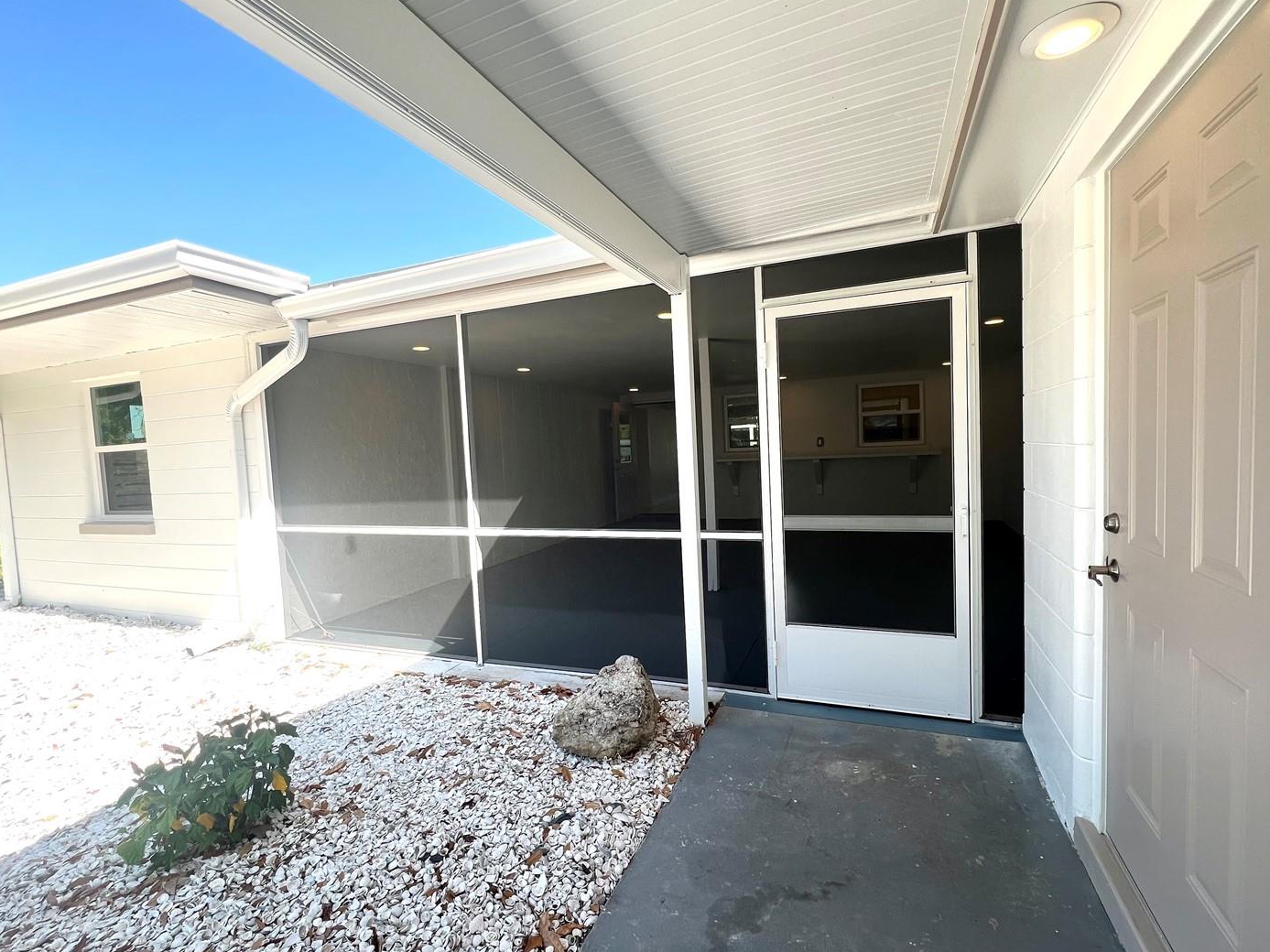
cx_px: 649
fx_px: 550
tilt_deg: -3.4
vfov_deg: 81.7
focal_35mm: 15
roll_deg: +2.5
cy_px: 484
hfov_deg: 98.2
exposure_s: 1/263
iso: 32
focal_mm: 1.57
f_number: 1.8
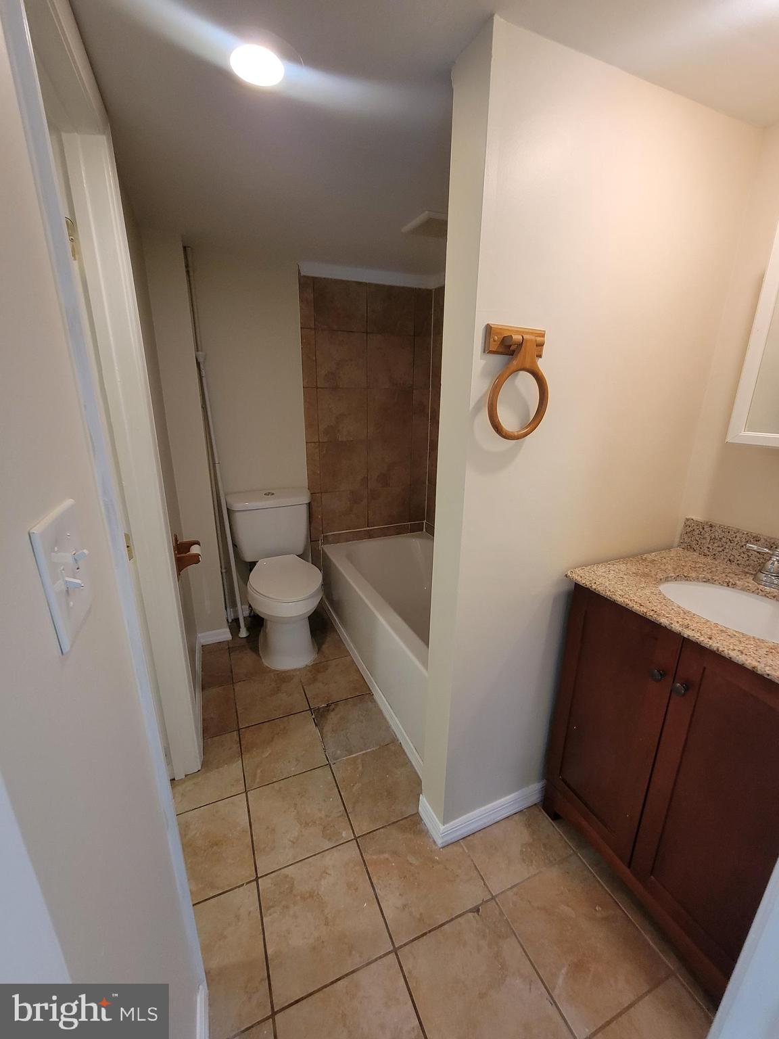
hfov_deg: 89.9
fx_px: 390
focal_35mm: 13
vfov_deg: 106.2
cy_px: 520
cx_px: 390
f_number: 2.2
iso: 250
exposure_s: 1/60
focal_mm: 2.2
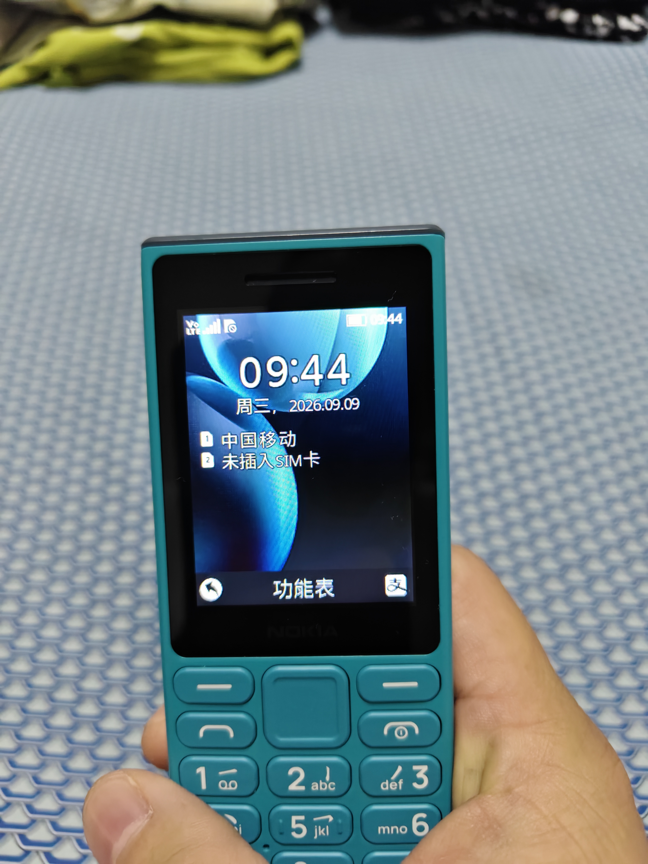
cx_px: 324
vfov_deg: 73.9
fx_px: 574
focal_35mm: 23
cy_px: 432
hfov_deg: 58.9
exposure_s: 1/253
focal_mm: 5.56
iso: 1956
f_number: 1.88
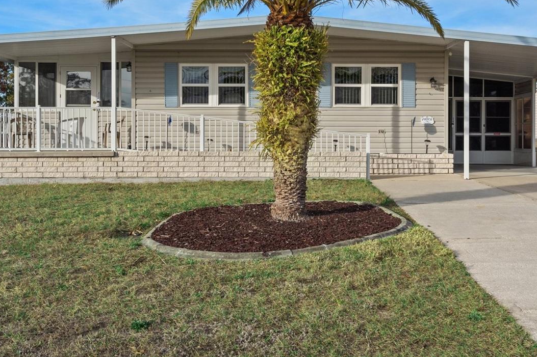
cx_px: 289
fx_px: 567
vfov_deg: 34.9
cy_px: 147
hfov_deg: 50.7
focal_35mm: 38
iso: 400
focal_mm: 25
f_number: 8
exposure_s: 1/320
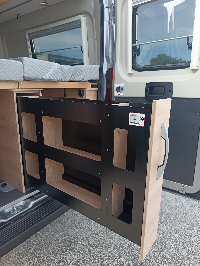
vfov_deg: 71.6
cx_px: 100
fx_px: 185
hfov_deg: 56.8
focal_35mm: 24
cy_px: 133
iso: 166
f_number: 1.75
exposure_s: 1/100
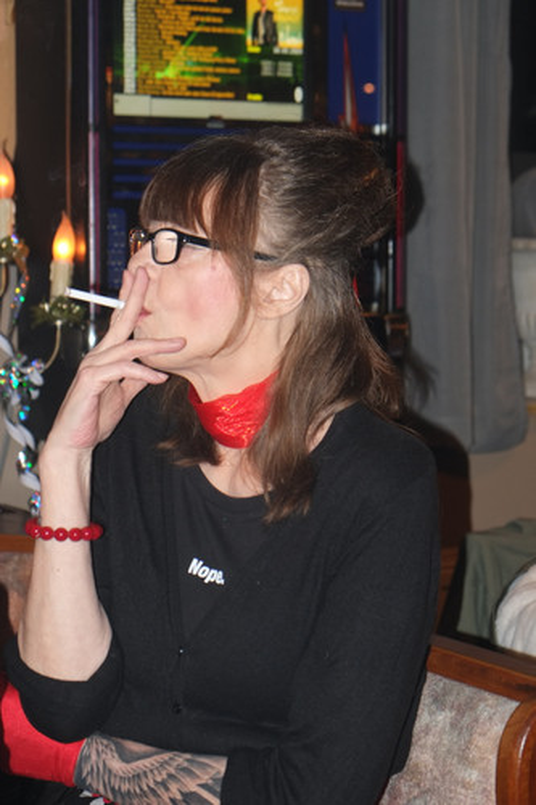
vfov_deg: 24.5
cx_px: 268
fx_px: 1855
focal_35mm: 83
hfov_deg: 16.4
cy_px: 402
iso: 800
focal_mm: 55
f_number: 4
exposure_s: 1/60
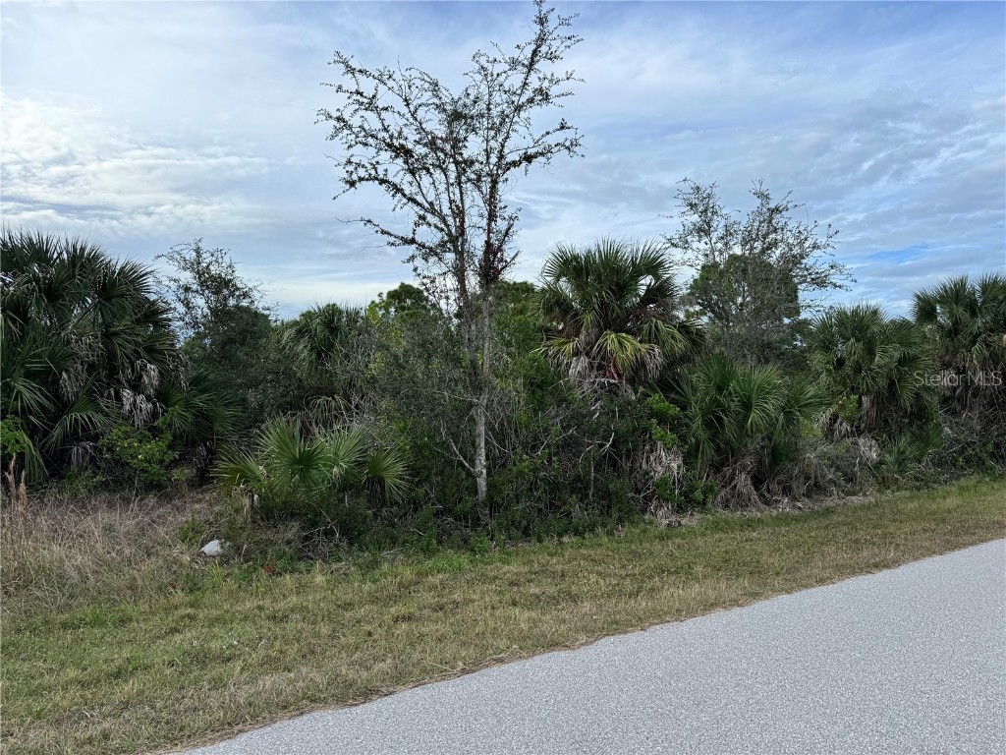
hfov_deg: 71.6
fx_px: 697
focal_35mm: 24
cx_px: 503
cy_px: 378
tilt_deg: +3.8
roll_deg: -1.0
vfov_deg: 56.8
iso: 80
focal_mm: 6.76
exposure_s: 1/2604
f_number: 1.78
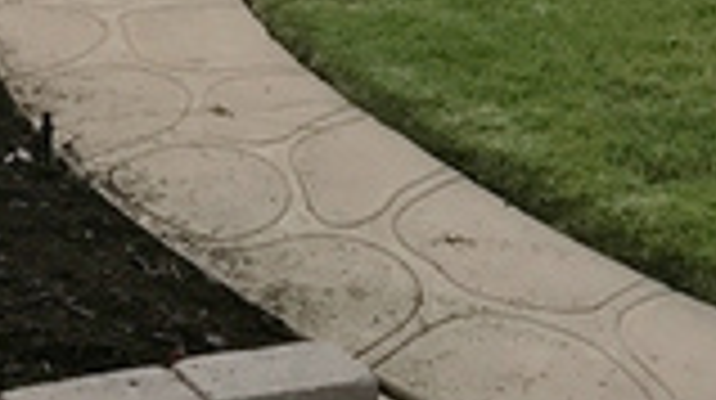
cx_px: 297
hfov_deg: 17.4
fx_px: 2332
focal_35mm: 123
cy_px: -404
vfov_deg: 9.2
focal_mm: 3.99
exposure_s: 1/544
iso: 20
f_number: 1.8
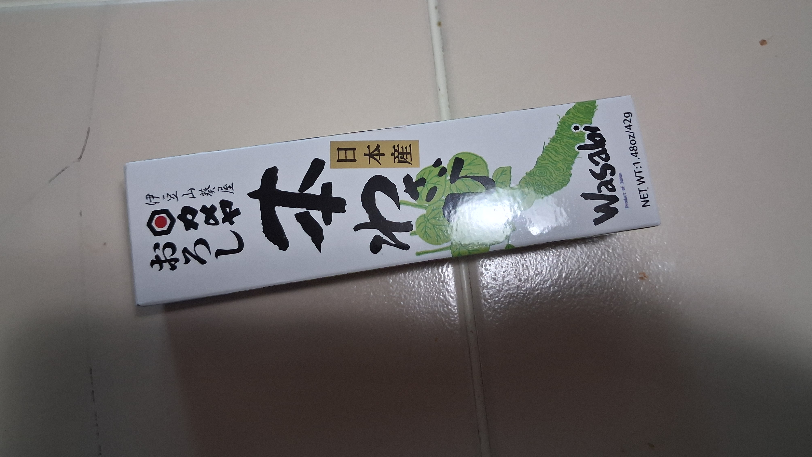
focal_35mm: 30
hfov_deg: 64.3
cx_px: 400
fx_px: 646
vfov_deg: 38.5
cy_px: 154
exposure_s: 1/50
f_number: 1.8
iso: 400
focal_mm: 4
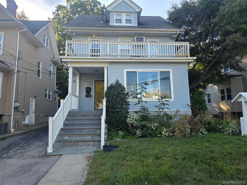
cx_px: 124
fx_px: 164
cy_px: 92
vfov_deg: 58.9
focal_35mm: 23
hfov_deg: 73.9
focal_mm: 6.3
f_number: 1.7
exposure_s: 1/1232
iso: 80
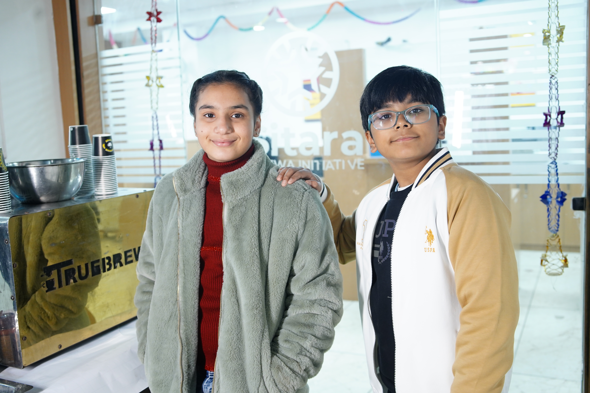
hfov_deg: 54.4
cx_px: 295
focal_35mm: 35
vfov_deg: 37.9
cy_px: 196
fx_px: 574
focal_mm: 35
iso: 1600
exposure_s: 1/100
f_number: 4
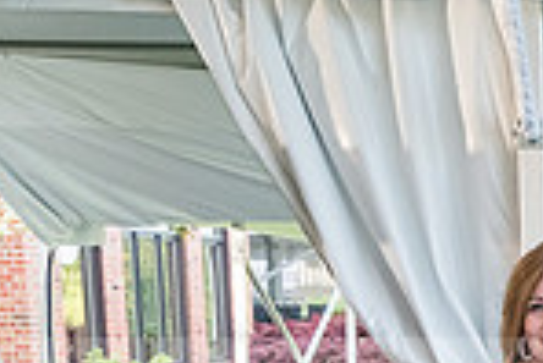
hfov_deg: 16.3
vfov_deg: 12.5
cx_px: 965
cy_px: 500
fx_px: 1600
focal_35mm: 106
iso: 1600
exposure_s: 1/125
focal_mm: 18
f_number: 5.6
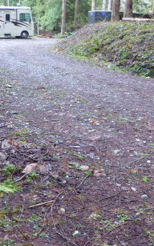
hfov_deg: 23.7
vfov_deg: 37.8
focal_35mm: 53
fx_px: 356
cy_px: 83
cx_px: 11
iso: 250
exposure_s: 1/60
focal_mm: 4.3
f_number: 3.3
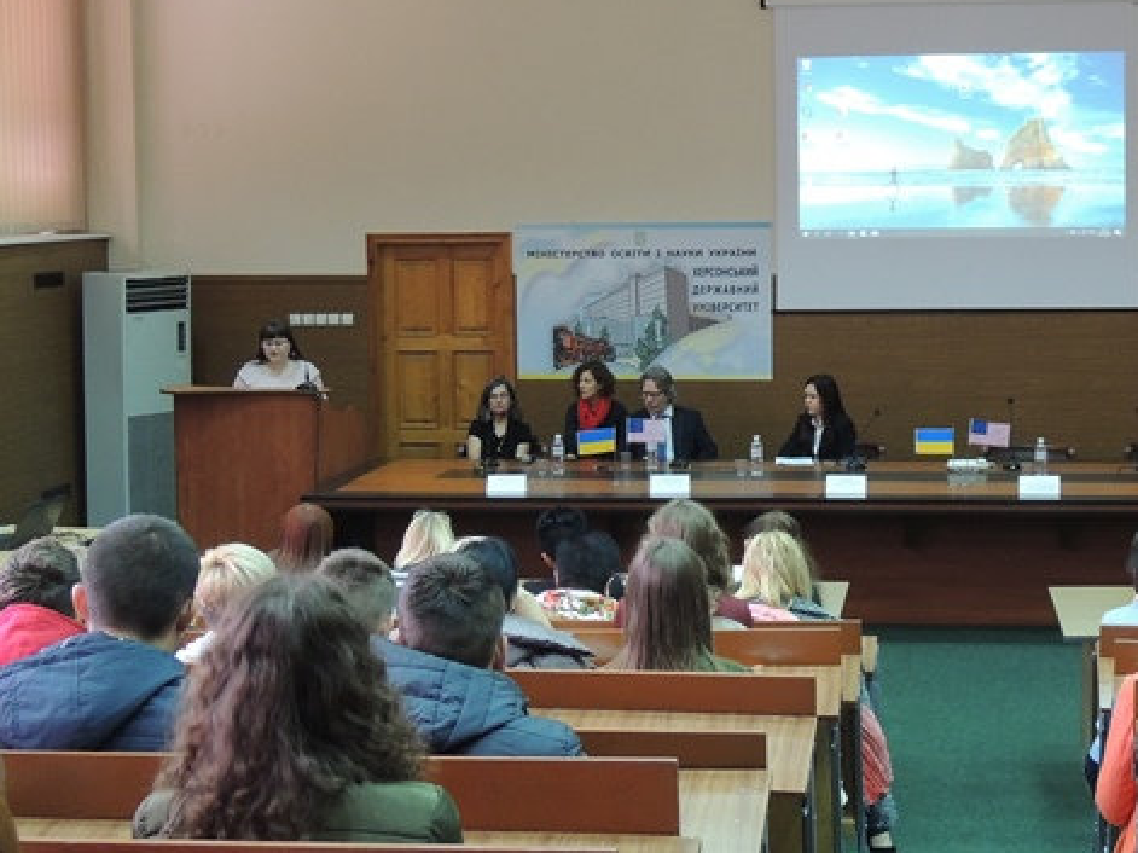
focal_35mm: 68
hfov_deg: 28.5
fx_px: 2235
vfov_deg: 21.6
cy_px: 384
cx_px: 715
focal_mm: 7.1
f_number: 3.3
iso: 400
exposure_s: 1/15
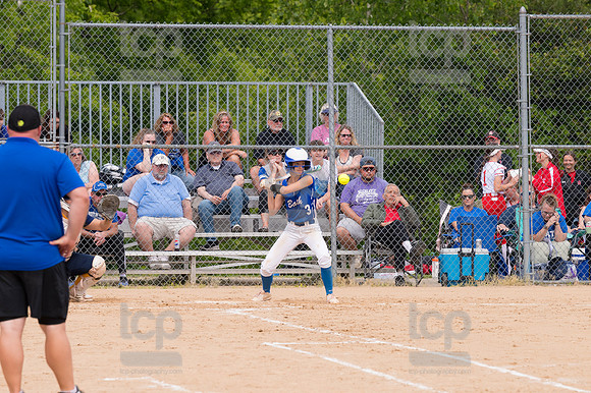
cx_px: 296
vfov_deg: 4.6
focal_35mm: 300
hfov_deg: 6.9
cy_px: 196
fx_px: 4922
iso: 320
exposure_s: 1/1600
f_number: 5.6
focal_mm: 200
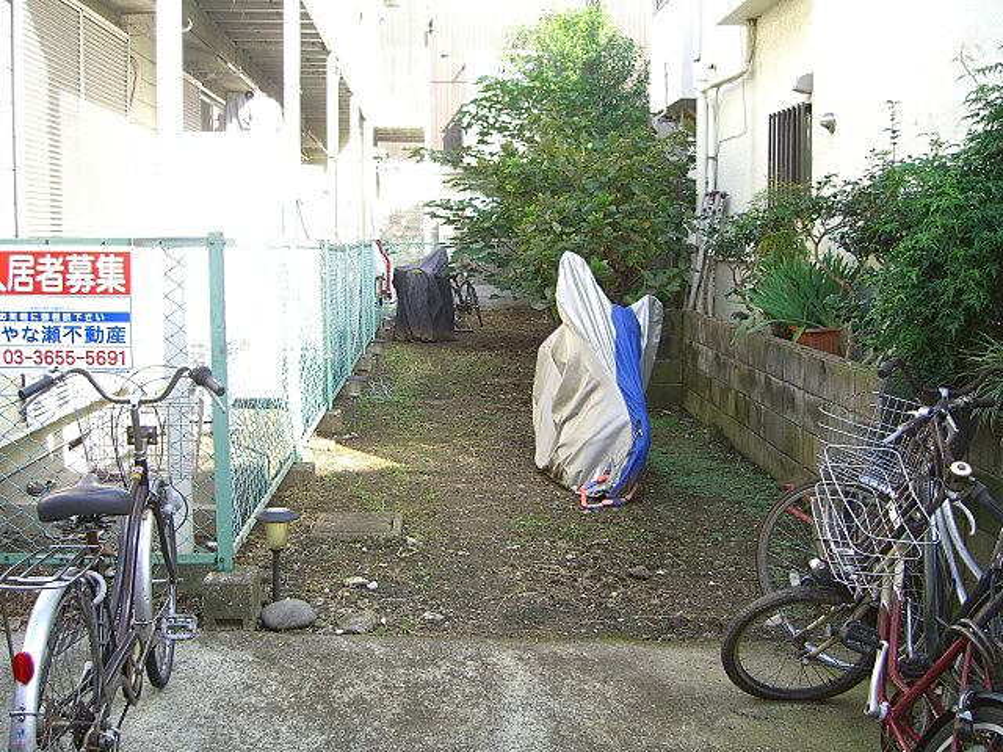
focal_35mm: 38
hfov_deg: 49.0
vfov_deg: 37.7
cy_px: 376
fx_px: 1101
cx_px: 502
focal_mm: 7.9
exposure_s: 1/250
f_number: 2.8
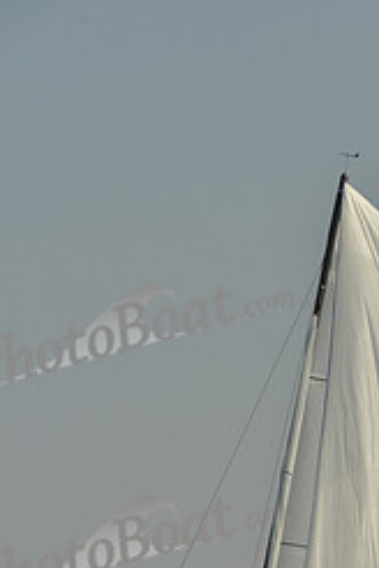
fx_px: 7453
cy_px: 633
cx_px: 415
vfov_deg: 4.4
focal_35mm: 472
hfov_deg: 2.9
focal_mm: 200
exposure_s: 1/1250
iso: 280
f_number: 10
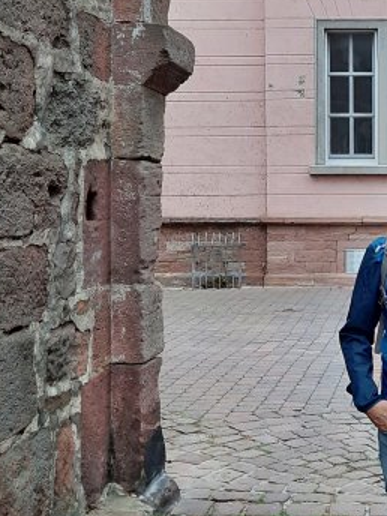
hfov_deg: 22.9
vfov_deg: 31.1
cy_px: 211
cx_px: 366
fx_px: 924
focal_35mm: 62
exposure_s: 1/100
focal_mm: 4.6
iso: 100
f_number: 2
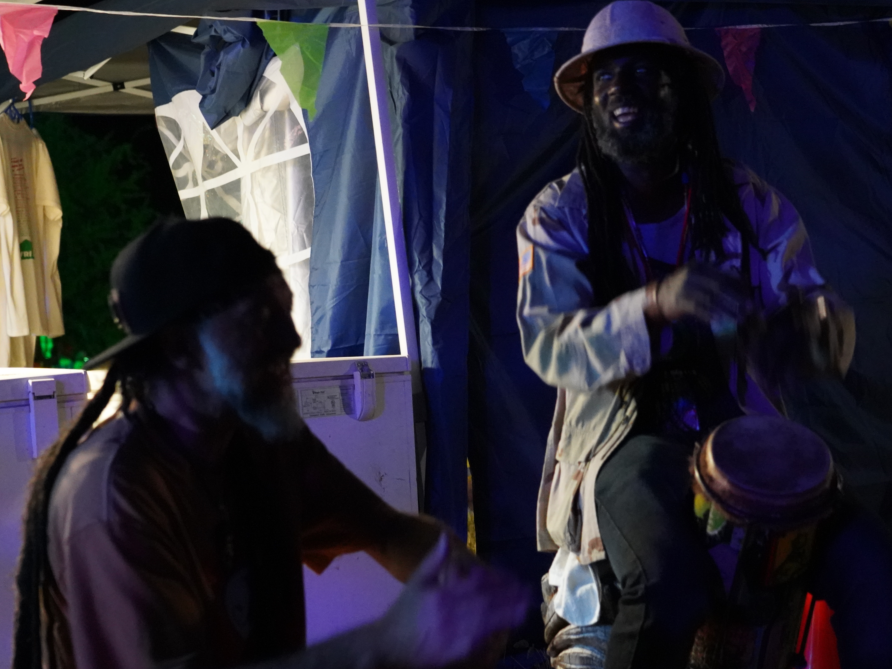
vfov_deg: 21.0
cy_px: 380
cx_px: 493
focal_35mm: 70
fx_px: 1804
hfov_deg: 27.8
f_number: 4
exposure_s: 1/25
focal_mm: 52
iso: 12800
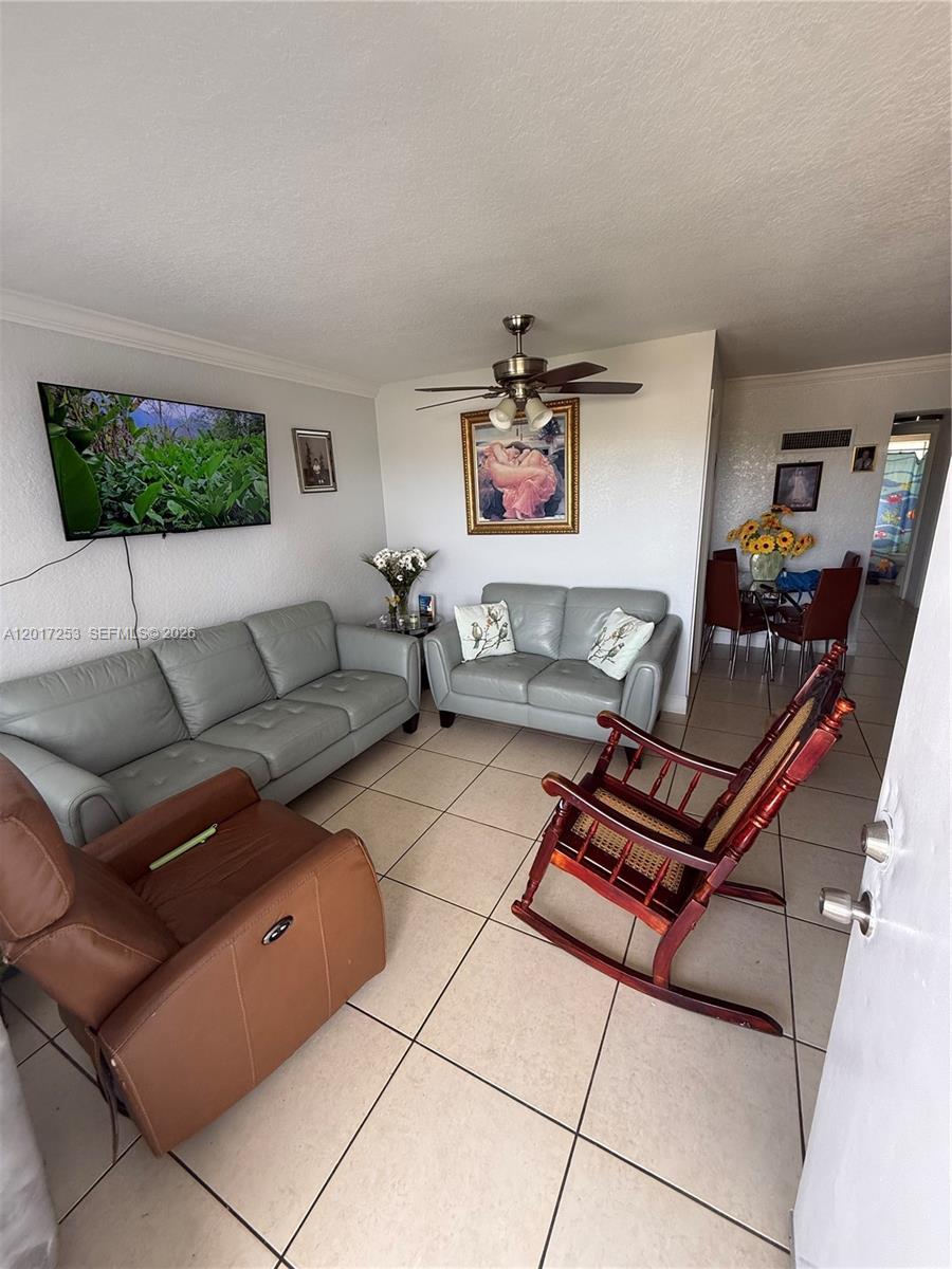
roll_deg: +1.9
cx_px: 476
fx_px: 513
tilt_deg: -14.7
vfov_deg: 102.1
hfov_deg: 85.7
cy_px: 634
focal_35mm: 14
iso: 125
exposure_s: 1/99
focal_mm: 2.22
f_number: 2.2
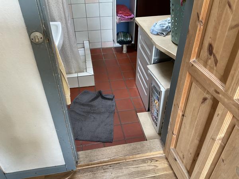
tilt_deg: -36.0
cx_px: 120
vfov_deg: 48.2
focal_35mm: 29
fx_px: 200
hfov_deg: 61.7
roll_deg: +0.3
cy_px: 90
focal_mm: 3
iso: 100
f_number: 1.8
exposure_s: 1/60
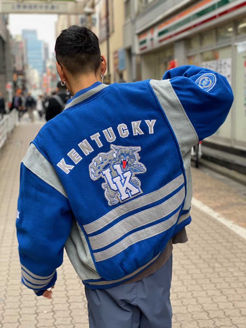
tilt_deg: -7.1
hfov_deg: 28.0
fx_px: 493
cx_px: 123
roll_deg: +0.7
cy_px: 164
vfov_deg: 36.8
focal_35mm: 52
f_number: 2
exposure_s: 1/100
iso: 64
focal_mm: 6
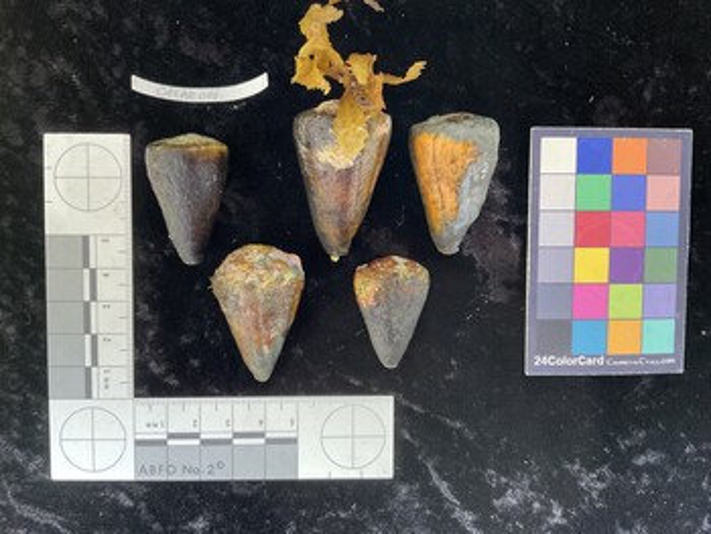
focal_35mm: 29
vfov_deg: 48.3
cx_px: 356
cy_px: 267
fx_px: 596
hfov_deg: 61.6
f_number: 1.8
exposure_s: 1/60
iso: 125
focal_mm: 3
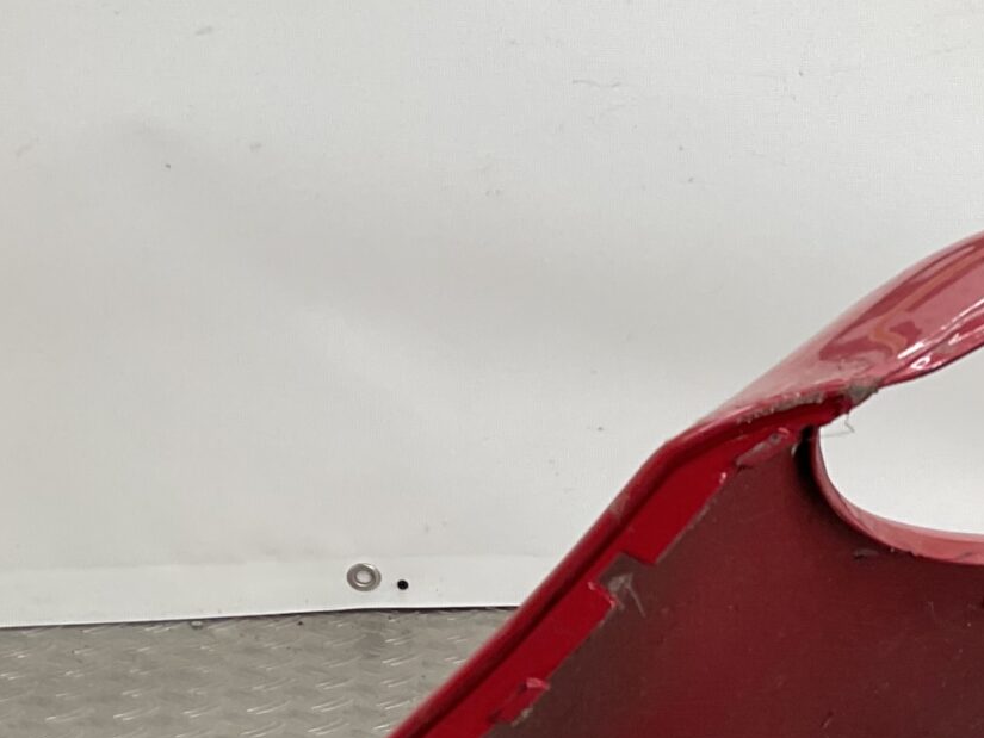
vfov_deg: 15.8
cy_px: 887
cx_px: 1468
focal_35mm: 90
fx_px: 2559
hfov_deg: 19.1
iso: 20
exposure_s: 1/120
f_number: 1.8
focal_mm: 3
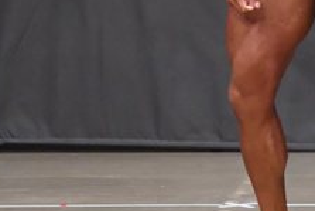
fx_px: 6146
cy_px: -38
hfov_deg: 2.9
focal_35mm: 702
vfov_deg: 2.0
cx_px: 331
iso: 6400
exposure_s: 1/400
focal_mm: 135
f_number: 5.6
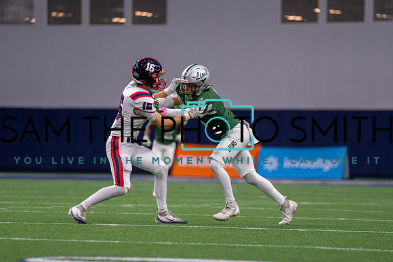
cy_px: 142
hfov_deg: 6.9
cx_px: 204
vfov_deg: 4.6
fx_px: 3279
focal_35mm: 300
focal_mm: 200
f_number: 2.8
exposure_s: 1/1000
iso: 2000
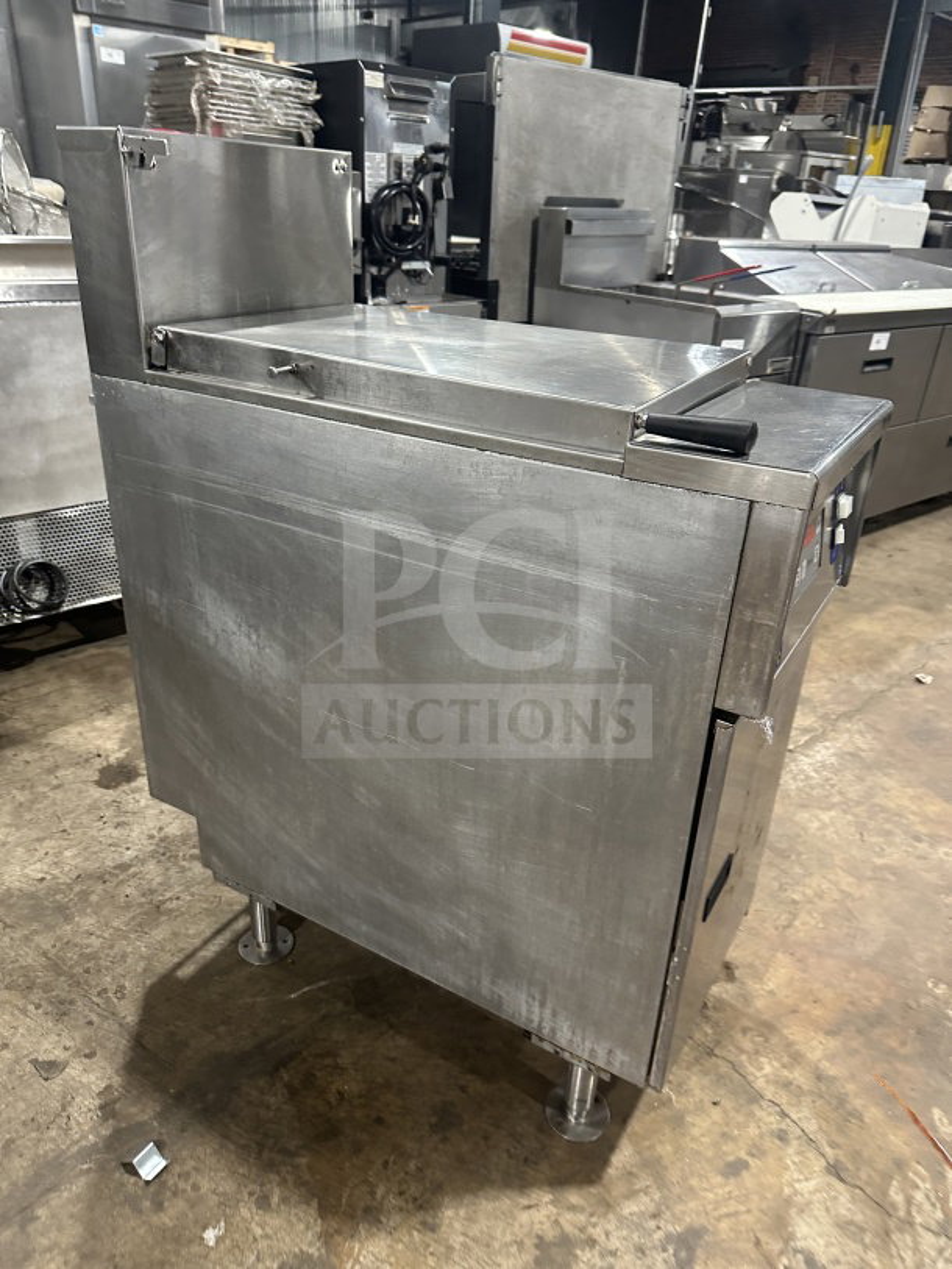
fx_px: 880
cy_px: 634
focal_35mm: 24
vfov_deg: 71.6
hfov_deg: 56.8
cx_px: 476
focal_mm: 6.86
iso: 320
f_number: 1.78
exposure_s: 1/60
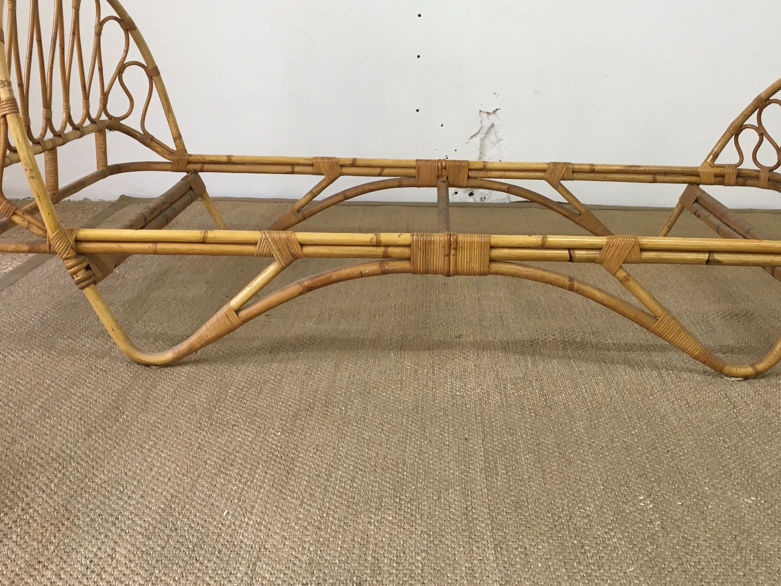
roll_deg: -1.3
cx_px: 429
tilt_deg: -11.4
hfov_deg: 44.7
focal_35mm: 42
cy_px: 204
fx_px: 948
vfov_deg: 34.1
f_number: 2.2
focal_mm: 4.15
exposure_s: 1/33
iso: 64
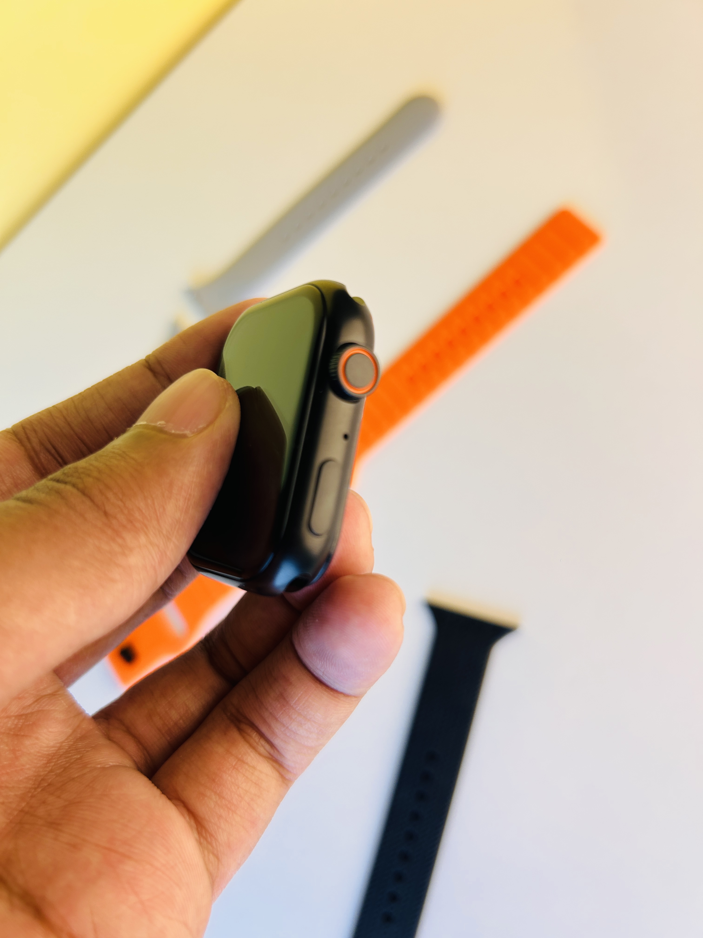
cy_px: 469
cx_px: 352
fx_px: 704
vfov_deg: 67.3
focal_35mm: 26
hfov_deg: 53.1
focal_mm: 5.7
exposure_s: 1/100
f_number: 1.5
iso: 40
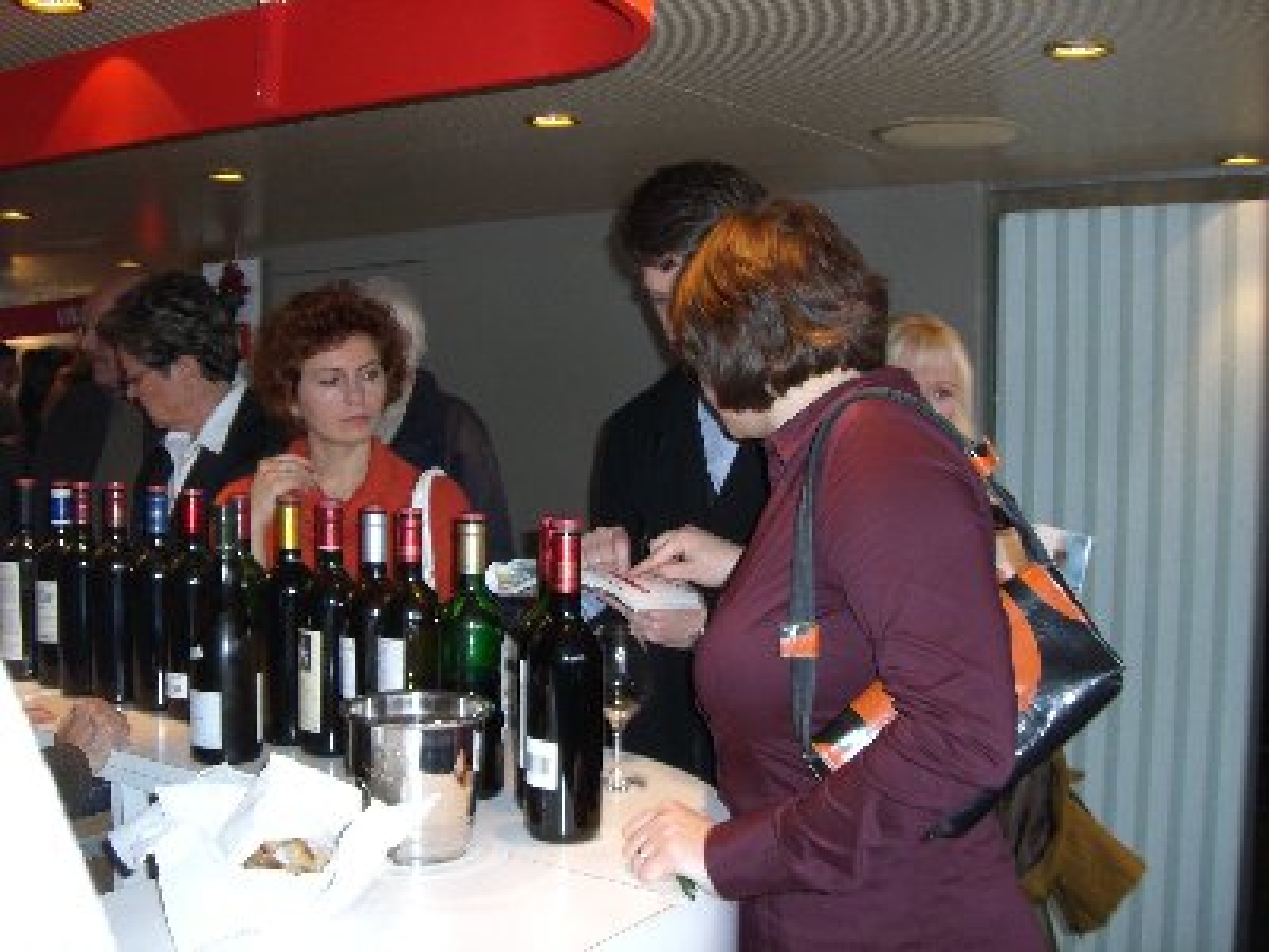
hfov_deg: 49.0
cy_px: 476
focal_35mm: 38
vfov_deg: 37.7
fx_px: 1393
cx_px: 634
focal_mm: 6.2
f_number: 2.7
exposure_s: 1/60
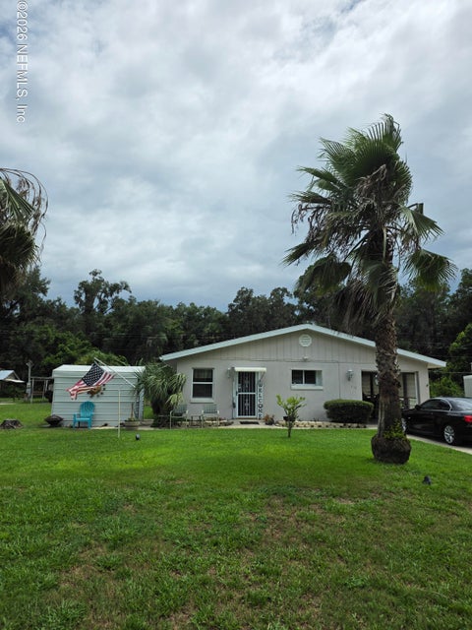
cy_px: 315
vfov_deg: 73.9
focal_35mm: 23
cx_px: 236
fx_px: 418
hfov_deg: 58.9
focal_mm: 6.3
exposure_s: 1/7944
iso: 50
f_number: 1.7
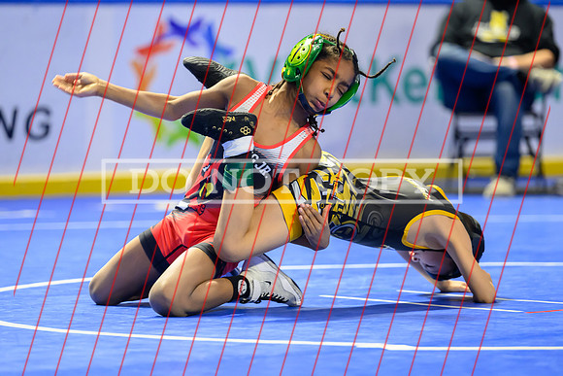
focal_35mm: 196
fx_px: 3071
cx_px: 234
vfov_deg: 7.0
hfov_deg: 10.5
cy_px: 183
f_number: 2.8
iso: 4500
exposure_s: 1/800
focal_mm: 160
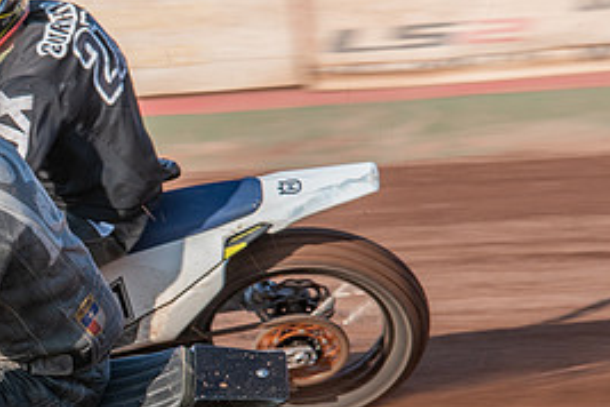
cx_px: -80
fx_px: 10166
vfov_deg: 2.3
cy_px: 250
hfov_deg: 3.4
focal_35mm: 600
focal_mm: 200
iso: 125
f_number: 8
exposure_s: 1/200
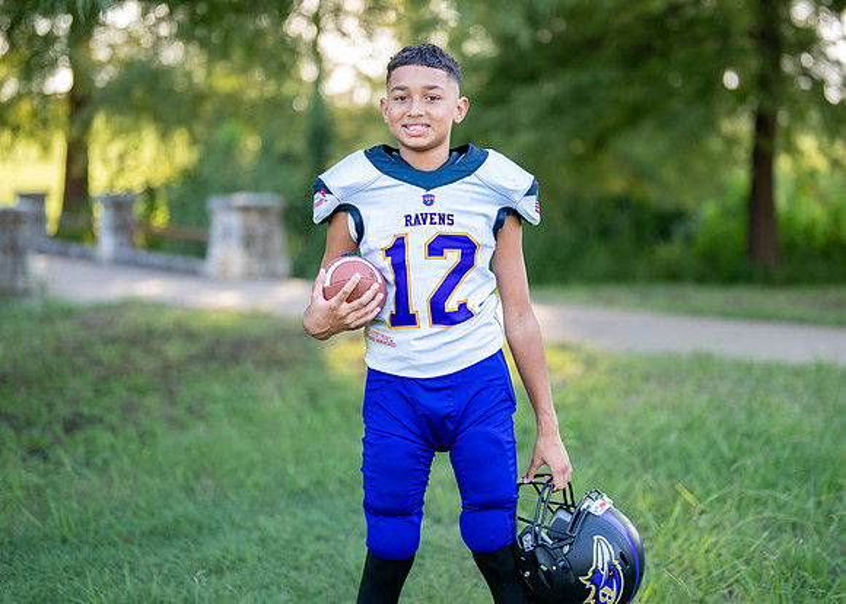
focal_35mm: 64
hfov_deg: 30.9
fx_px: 1528
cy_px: 278
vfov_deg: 22.3
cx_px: 442
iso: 160
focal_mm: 50
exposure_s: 1/1000
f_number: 1.2
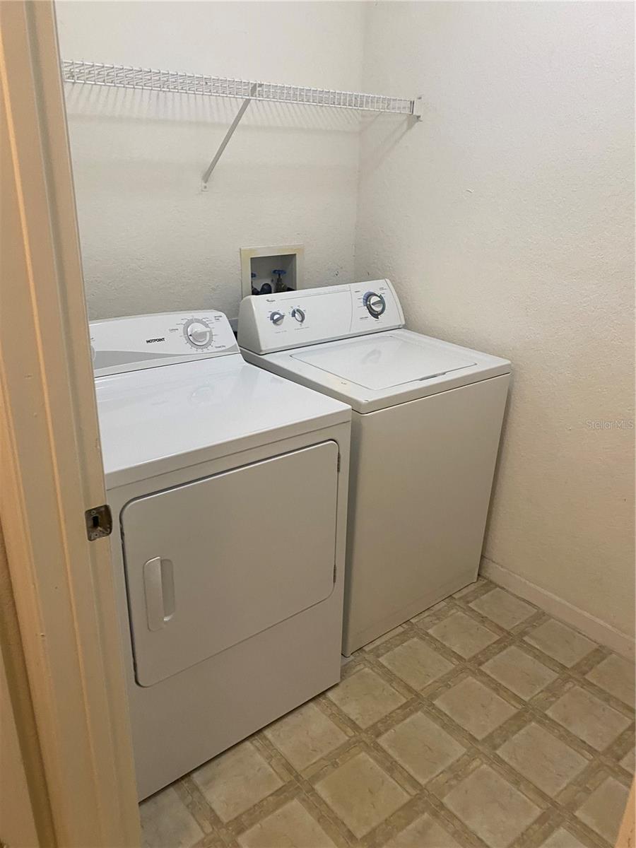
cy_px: 424
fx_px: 637
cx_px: 318
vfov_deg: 67.3
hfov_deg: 53.1
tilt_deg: -19.1
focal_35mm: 26
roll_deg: +0.3
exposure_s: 1/60
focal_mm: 4.25
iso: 125
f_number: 1.8
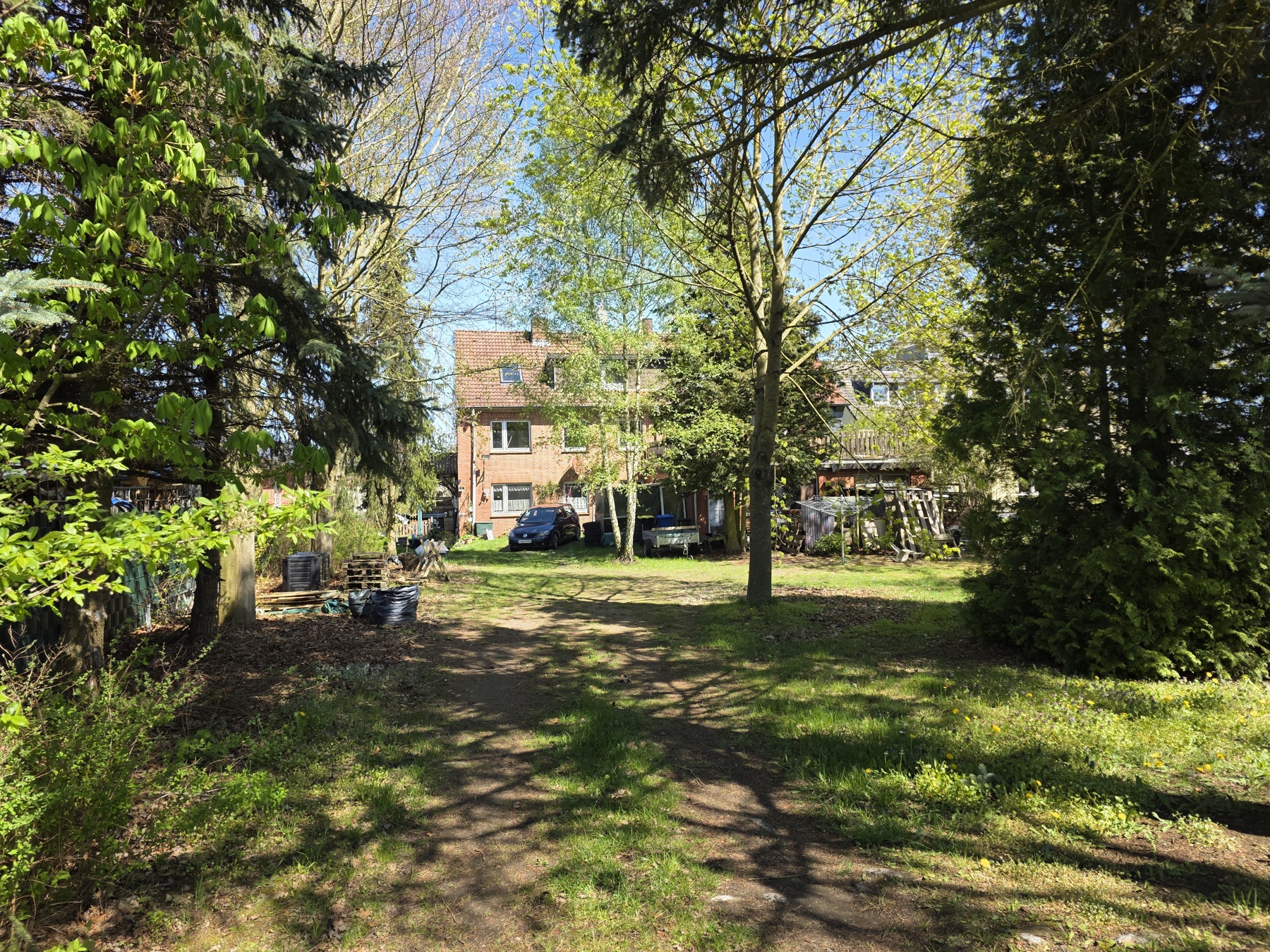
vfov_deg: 58.9
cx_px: 635
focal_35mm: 23
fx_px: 844
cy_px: 476
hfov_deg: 73.9
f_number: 1.7
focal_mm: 6.3
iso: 80
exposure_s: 1/1283
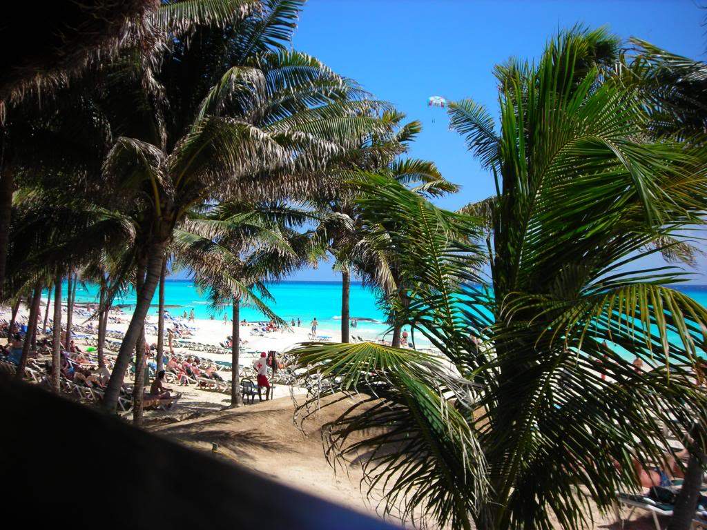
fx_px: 776
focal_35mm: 38
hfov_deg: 49.0
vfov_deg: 37.7
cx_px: 354
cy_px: 265
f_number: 6.4
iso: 50
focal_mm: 6.3
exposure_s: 1/202
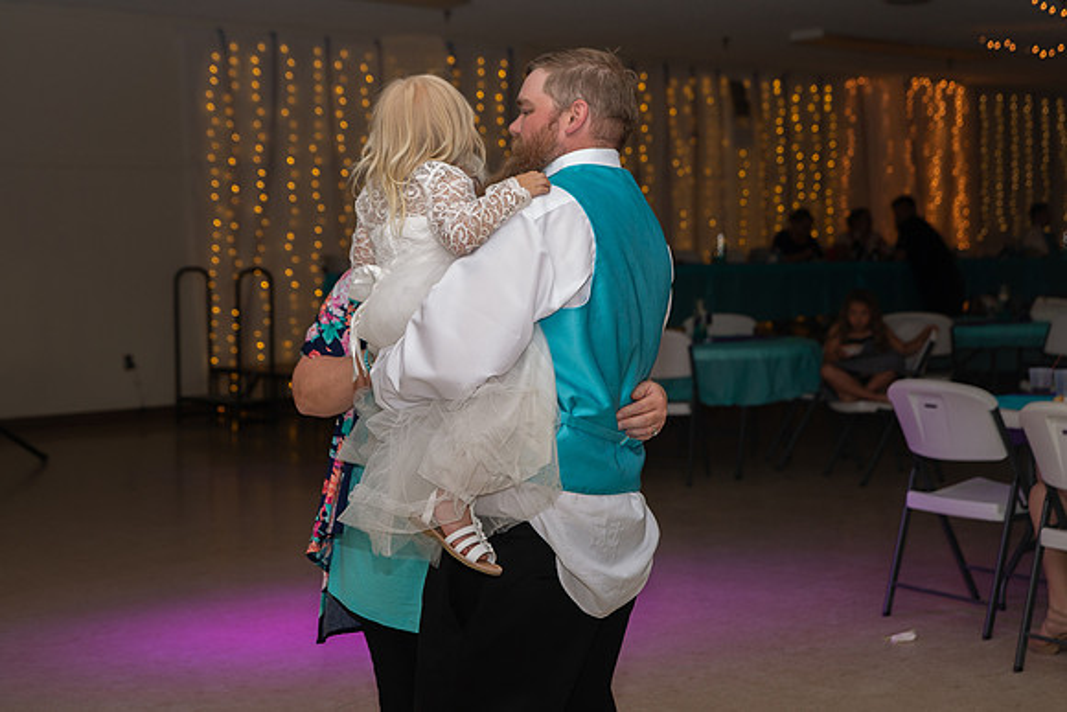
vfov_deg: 21.9
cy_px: 287
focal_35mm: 62
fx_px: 1839
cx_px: 551
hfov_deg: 32.3
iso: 800
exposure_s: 1/125
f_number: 3.5
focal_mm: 52
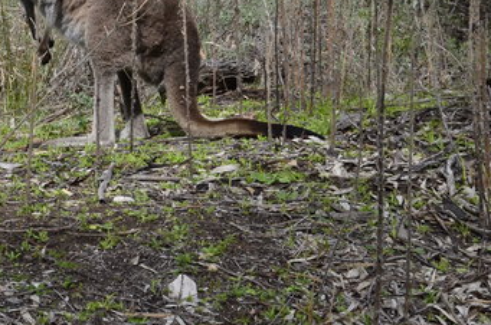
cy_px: -52
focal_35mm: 123
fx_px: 1677
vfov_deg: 10.9
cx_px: 36
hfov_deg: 16.4
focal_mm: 35
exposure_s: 1/250
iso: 360
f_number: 10
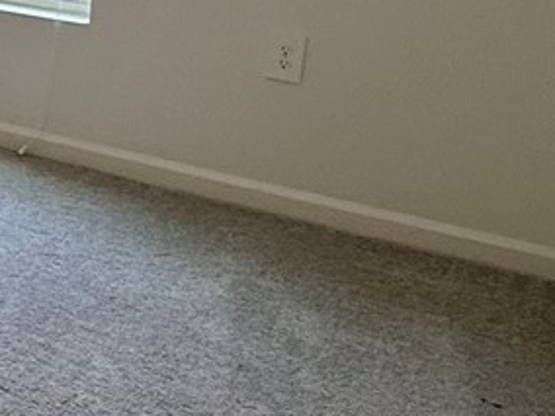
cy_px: -102
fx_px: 1267
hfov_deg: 18.5
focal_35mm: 79
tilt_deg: -8.5
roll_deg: -0.2
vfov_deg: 17.7
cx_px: -477
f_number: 2.2
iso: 160
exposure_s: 1/120
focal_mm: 2.22
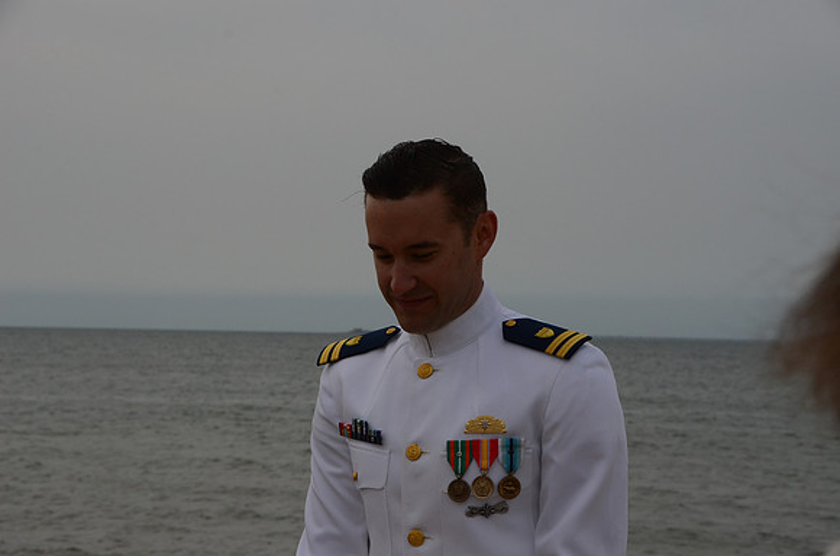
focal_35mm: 90
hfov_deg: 22.7
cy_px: 278
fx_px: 2095
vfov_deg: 15.1
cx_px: 420
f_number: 11
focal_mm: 60
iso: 400
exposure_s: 1/2000
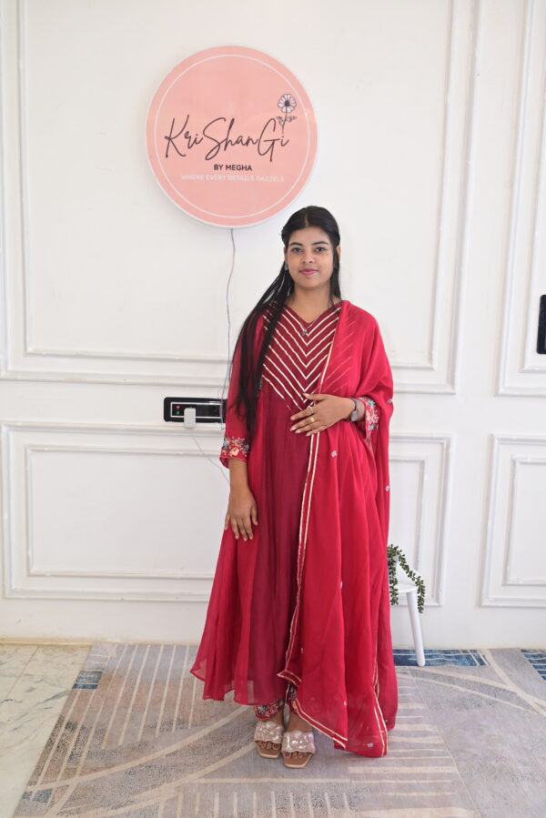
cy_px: 409
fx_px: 693
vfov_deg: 61.1
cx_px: 273
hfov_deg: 43.0
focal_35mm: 30
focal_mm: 30.5
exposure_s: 1/125
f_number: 7.1
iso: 640
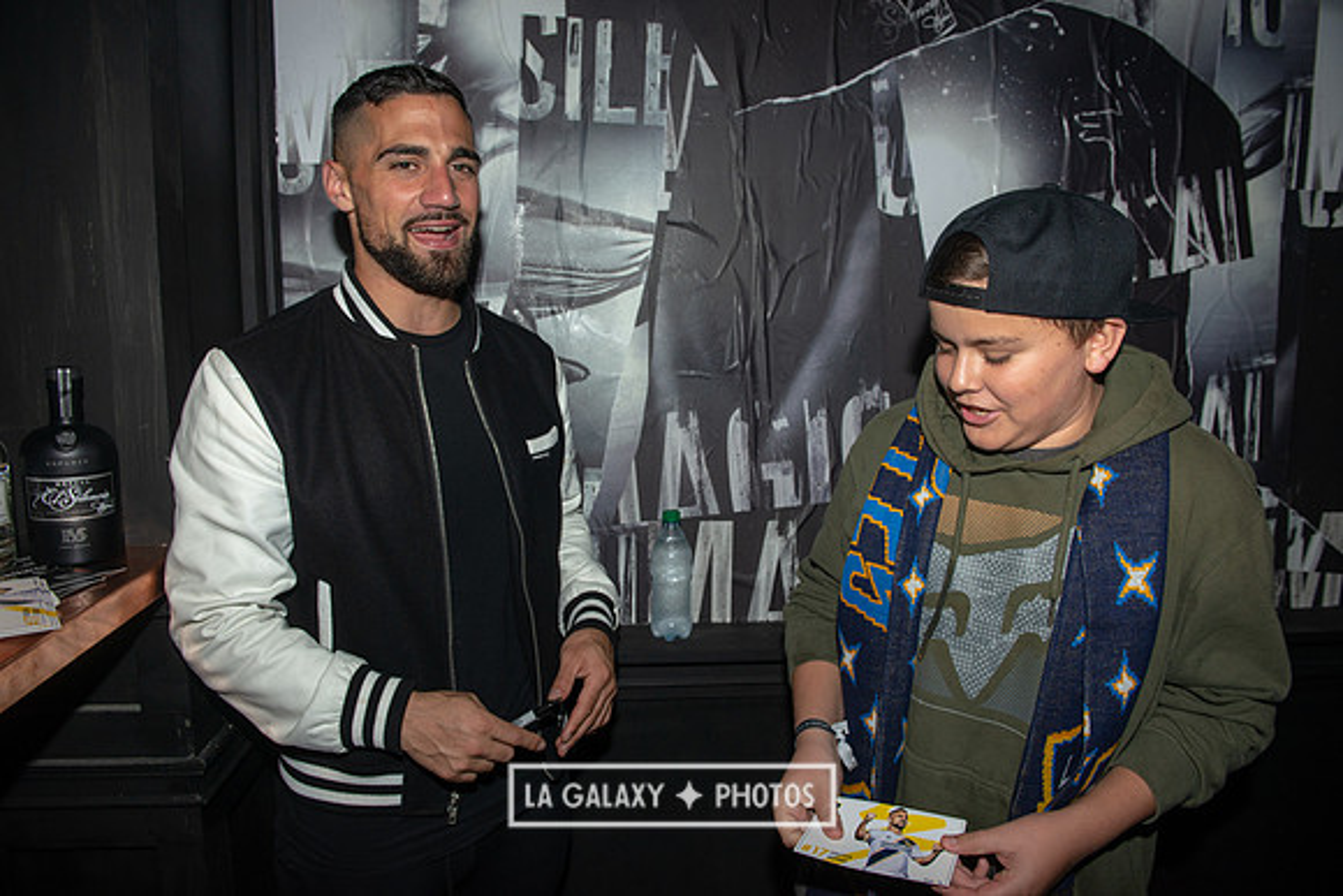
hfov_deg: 73.7
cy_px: 448
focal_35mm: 24
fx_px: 896
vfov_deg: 53.2
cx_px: 672
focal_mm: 24
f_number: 5
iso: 320
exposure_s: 1/160
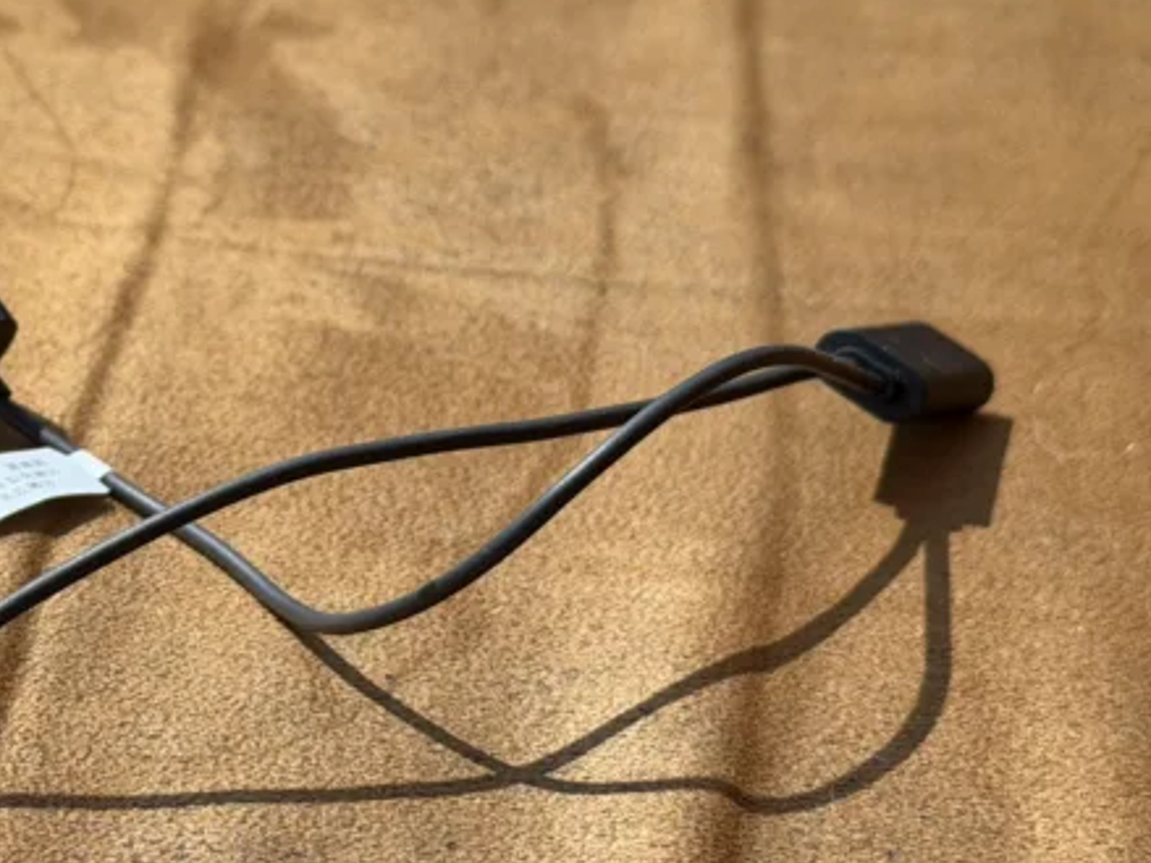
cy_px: 551
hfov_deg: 17.2
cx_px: -3
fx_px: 3723
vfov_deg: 13.2
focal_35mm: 112
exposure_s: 1/432
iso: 64
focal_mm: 6.76
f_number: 1.78
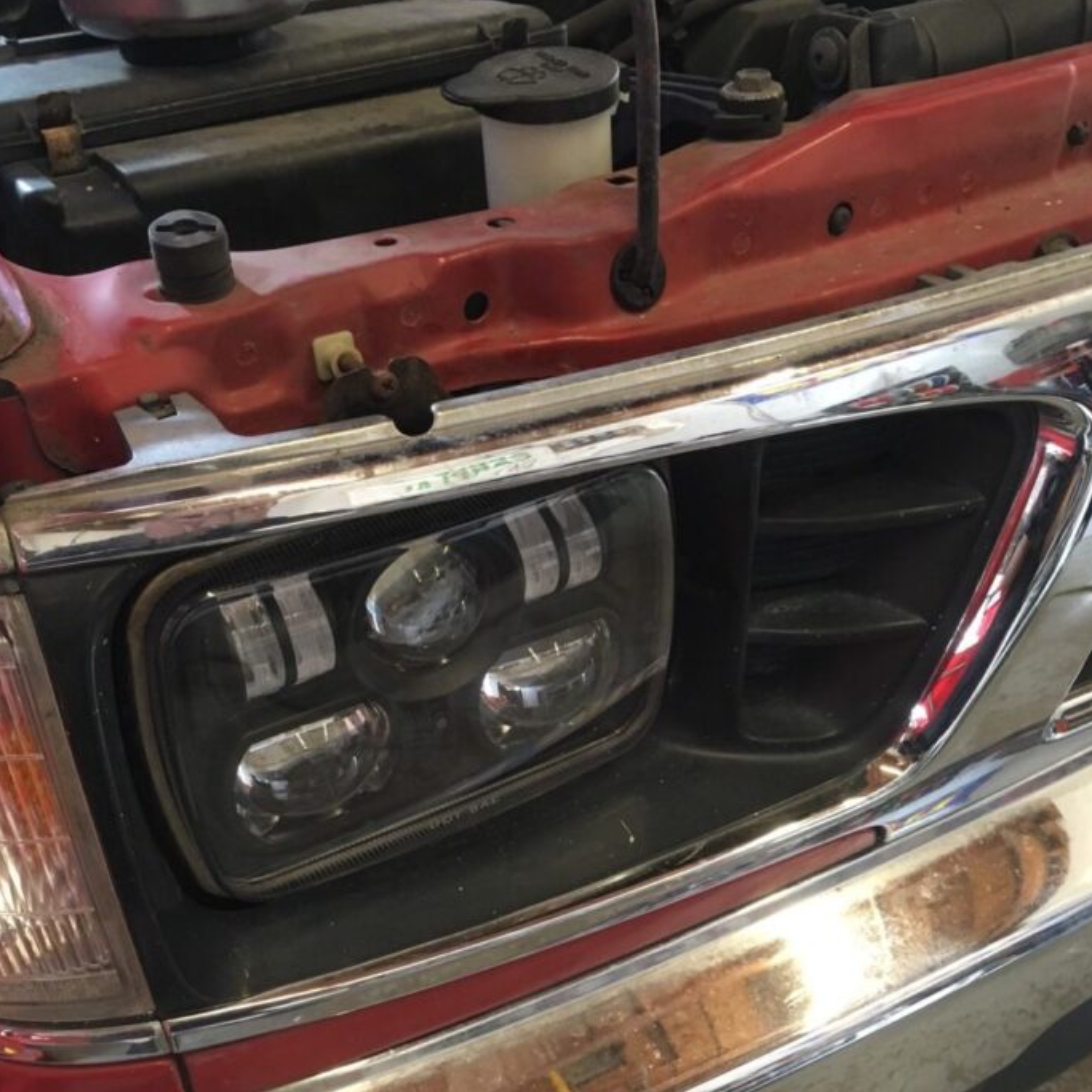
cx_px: 540
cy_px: 688
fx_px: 1249
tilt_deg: -38.4
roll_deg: +0.9
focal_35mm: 35
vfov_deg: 46.8
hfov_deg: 47.2
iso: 125
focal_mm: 4.15
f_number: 2.2
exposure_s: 1/30
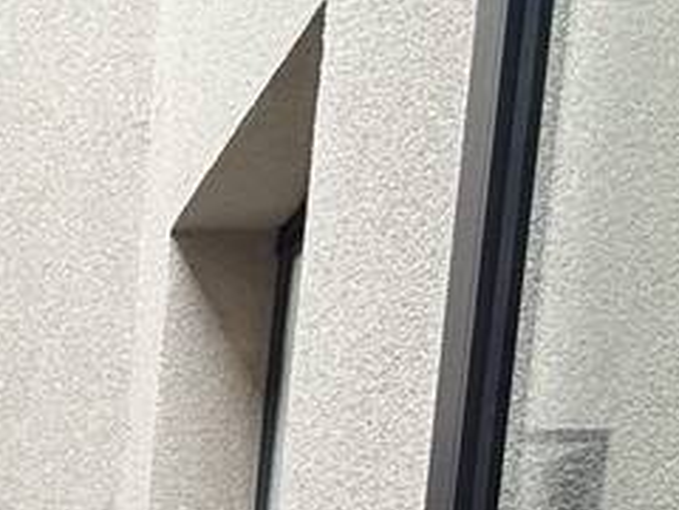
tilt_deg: -8.2
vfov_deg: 14.5
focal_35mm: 84
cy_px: 1020
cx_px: -388
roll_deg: -3.3
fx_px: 1648
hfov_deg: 19.7
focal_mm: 2.22
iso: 100
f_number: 2.2
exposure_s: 1/120
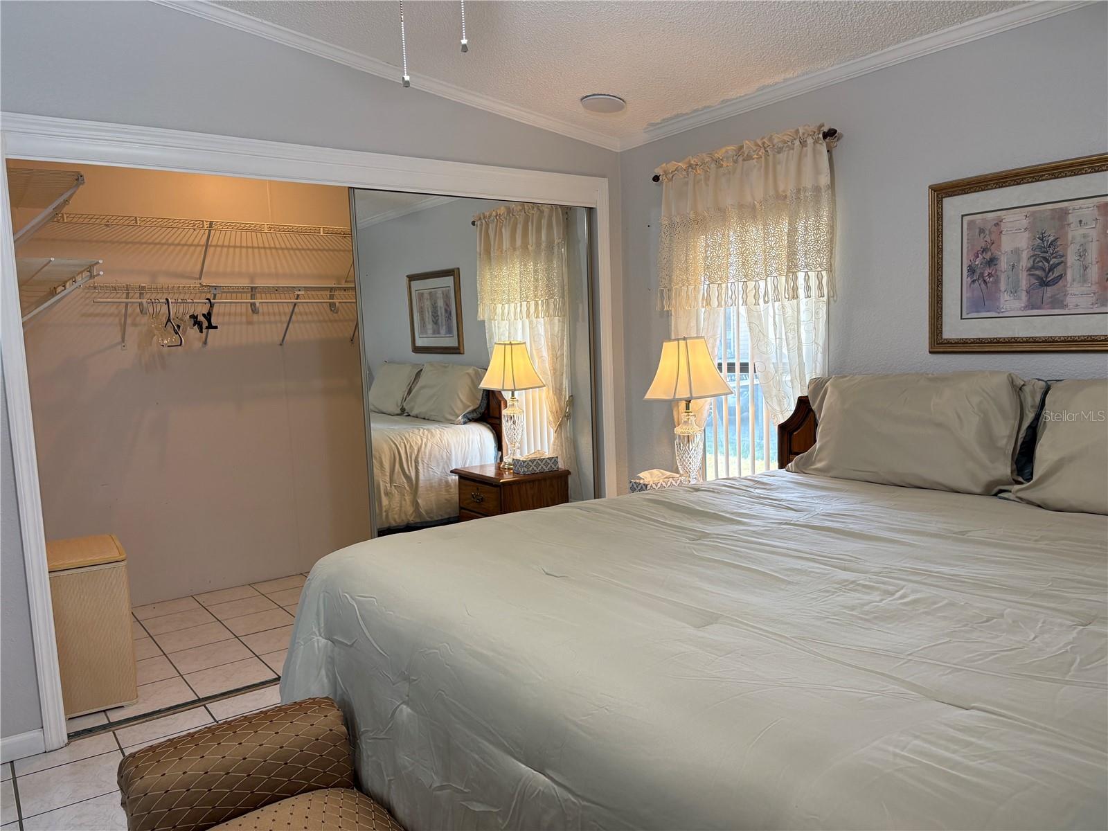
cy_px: 416
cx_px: 554
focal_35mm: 26
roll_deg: +2.5
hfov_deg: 67.3
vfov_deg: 53.1
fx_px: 832
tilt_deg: -5.4
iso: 80
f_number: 1.6
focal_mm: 5.96
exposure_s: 1/120
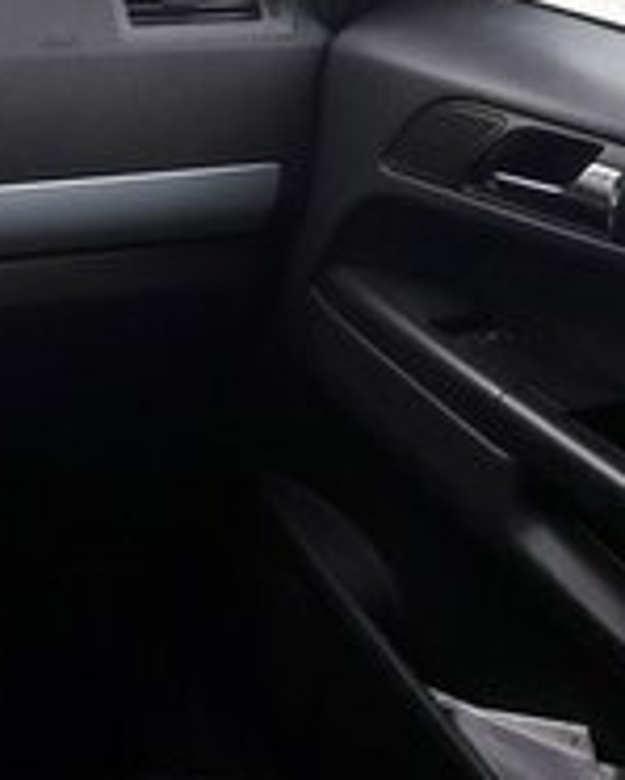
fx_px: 2241
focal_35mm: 97
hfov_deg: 13.8
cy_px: 174
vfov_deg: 19.6
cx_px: -558
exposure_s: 1/119
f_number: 1.9
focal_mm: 3.7
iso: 40
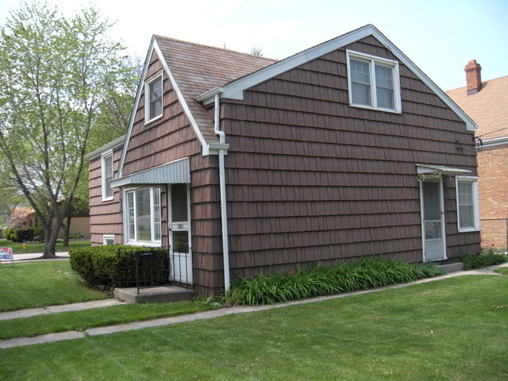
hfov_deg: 52.6
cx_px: 254
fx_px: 514
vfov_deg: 40.7
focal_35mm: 35
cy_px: 190
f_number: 3.8
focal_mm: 5.9
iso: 64
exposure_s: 1/260
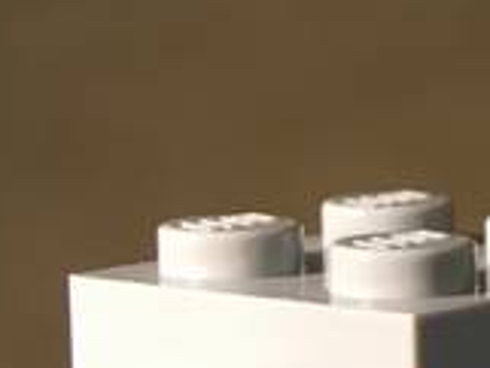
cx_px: 1284
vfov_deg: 9.2
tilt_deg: -56.7
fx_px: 2295
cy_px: 220
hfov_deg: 10.1
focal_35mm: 162
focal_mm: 4.15
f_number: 2.2
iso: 40
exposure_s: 1/33
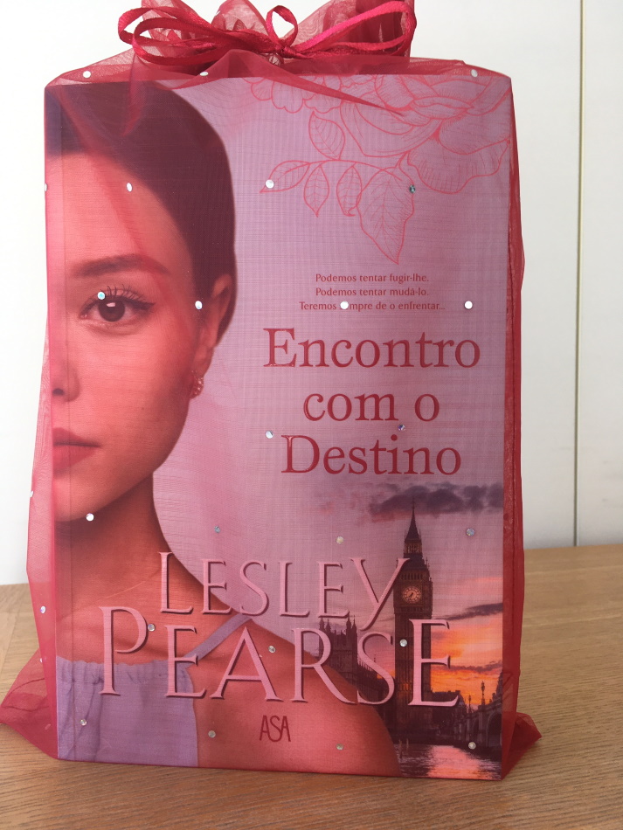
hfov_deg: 48.2
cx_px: 312
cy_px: 415
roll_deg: -0.6
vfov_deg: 61.6
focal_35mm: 29
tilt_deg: -2.6
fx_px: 696
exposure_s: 1/50
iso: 25
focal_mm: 4.15
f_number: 2.2
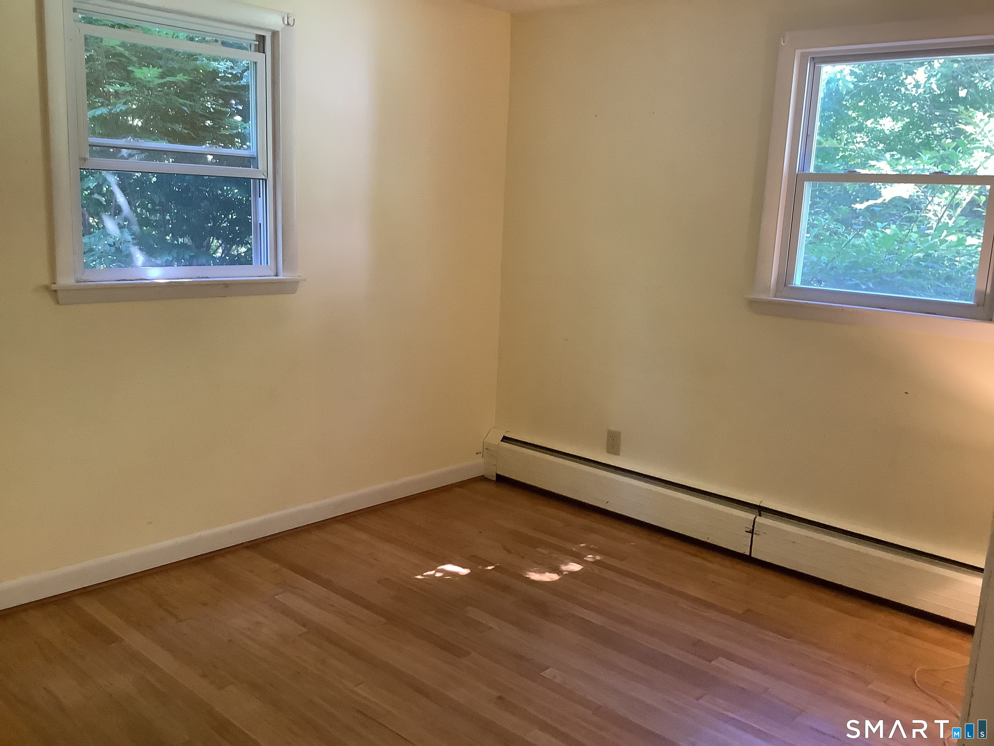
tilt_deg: -11.6
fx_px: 890
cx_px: 497
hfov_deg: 58.4
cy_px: 373
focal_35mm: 31
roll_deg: -1.2
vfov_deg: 45.4
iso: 320
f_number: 2.4
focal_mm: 3.3
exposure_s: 1/60
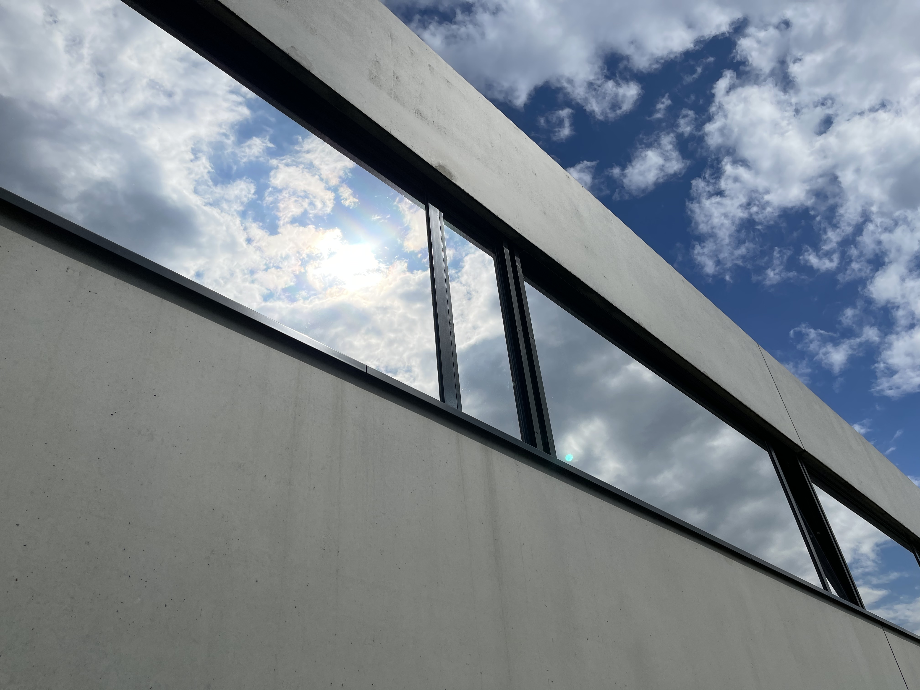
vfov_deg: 53.1
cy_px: 345
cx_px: 460
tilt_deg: +36.8
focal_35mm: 26
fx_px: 691
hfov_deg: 67.3
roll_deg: +5.2
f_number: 1.6
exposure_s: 1/17544
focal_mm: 5.1
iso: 32
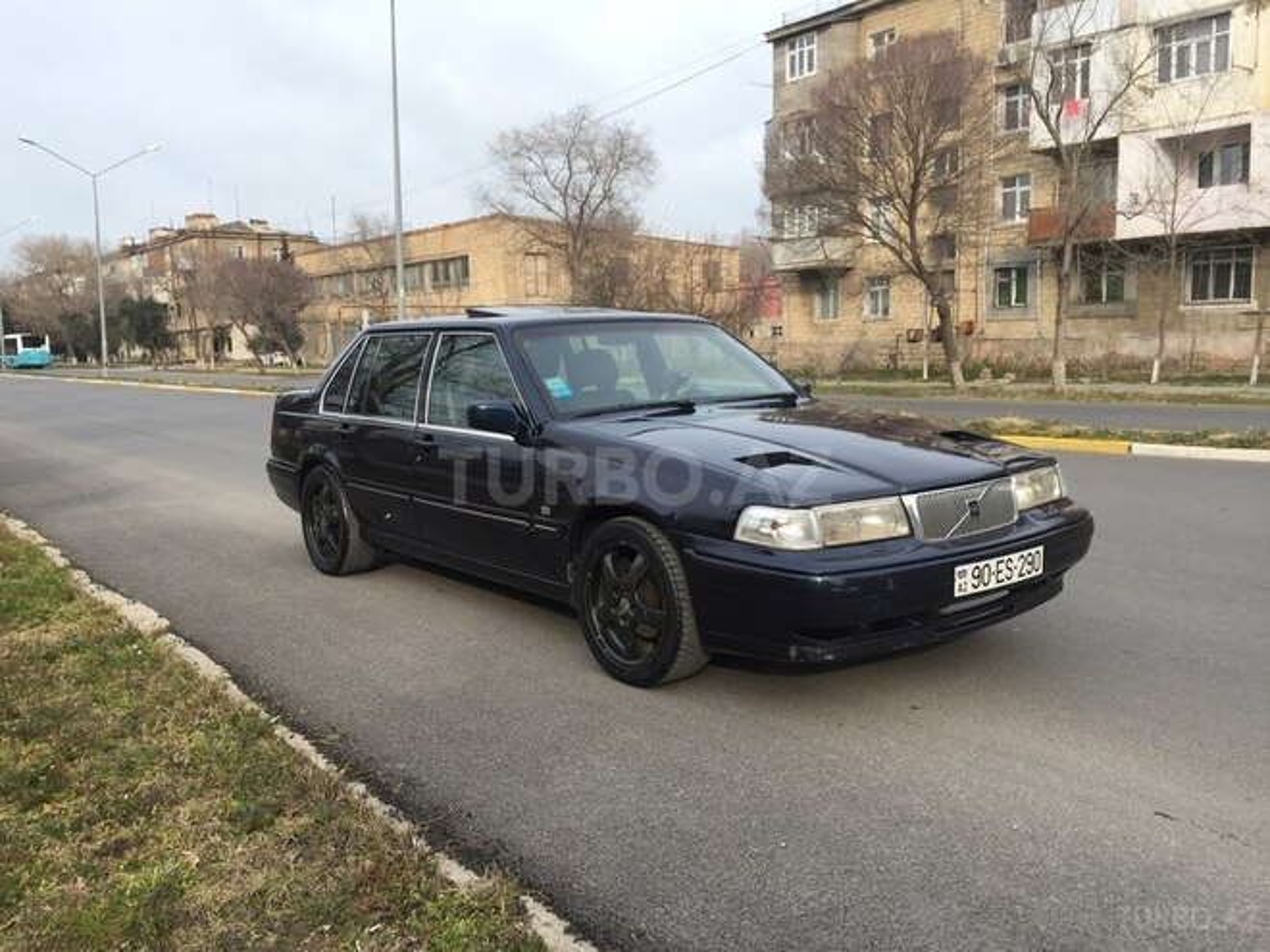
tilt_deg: -6.4
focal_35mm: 29
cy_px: 476
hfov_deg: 61.7
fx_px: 1064
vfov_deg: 48.2
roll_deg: +0.6
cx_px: 635
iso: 32
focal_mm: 4.15
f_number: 2.2
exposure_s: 1/520
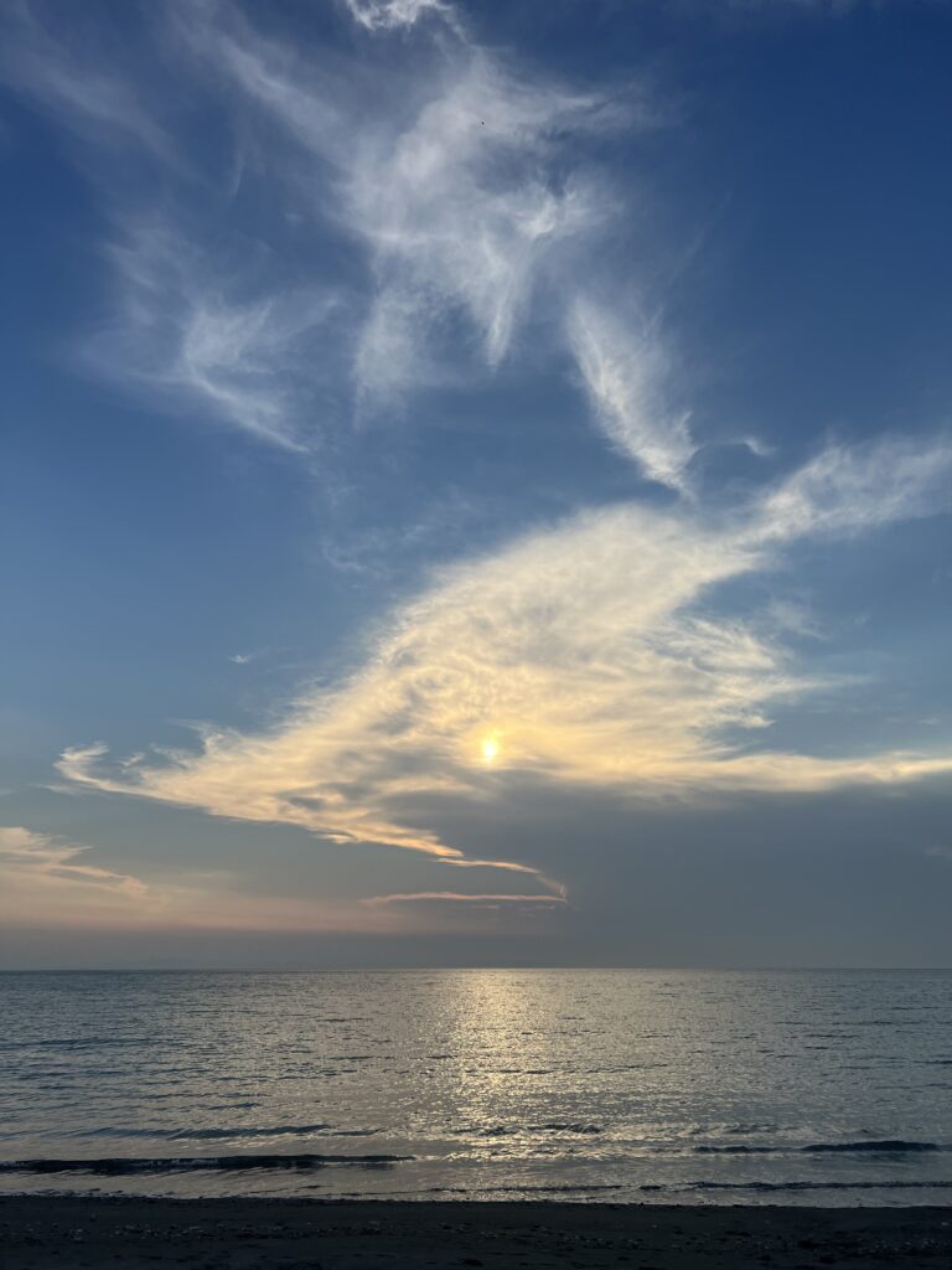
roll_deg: +1.2
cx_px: 476
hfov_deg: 53.1
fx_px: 953
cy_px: 635
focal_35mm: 26
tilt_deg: +20.4
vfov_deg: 67.3
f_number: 1.5
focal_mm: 5.7
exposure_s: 1/5882
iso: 50
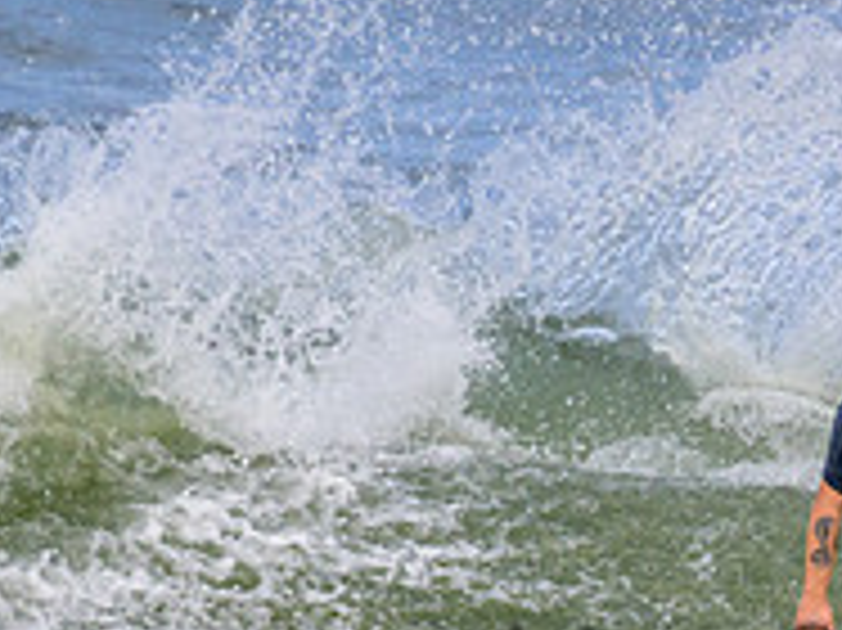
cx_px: 973
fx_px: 58073
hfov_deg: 0.8
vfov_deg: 0.6
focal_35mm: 2389
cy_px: 655
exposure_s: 1/2000
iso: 1100
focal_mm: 800
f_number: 11
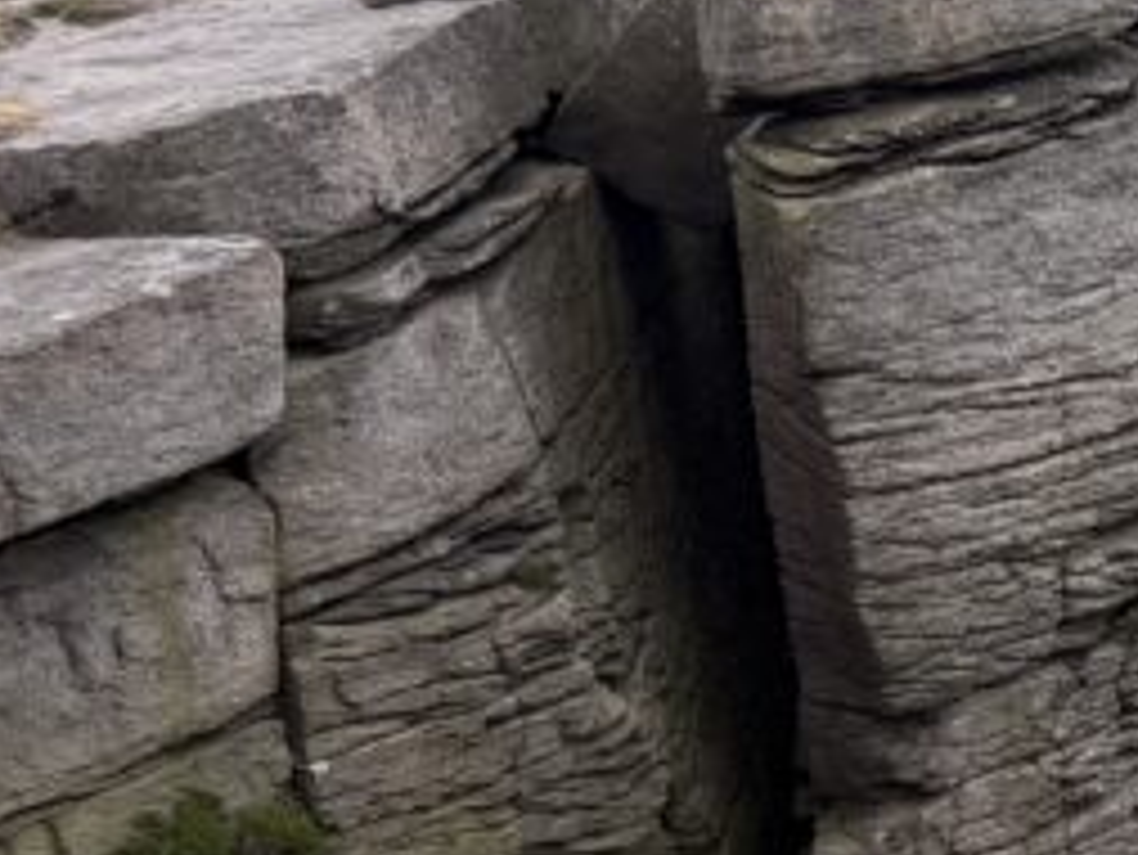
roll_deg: +1.6
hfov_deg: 17.1
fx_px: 3190
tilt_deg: -12.9
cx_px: 1961
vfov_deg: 15.2
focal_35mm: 97
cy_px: 513
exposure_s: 1/598
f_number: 1.78
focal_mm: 6.76
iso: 80
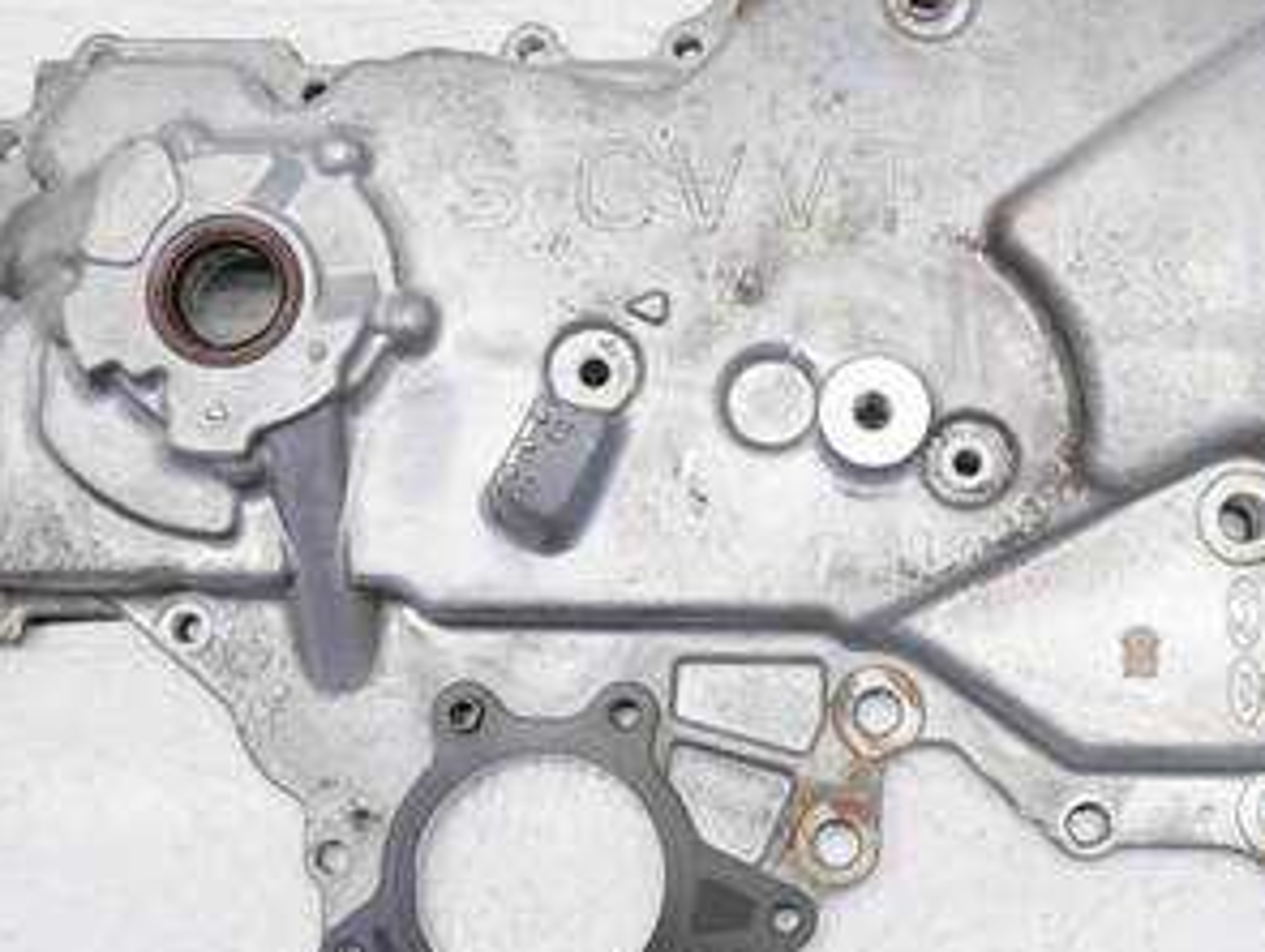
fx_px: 1903
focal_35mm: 52
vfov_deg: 28.1
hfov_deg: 36.4
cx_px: 849
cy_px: 519
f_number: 4
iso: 200
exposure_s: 1/80
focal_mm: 16
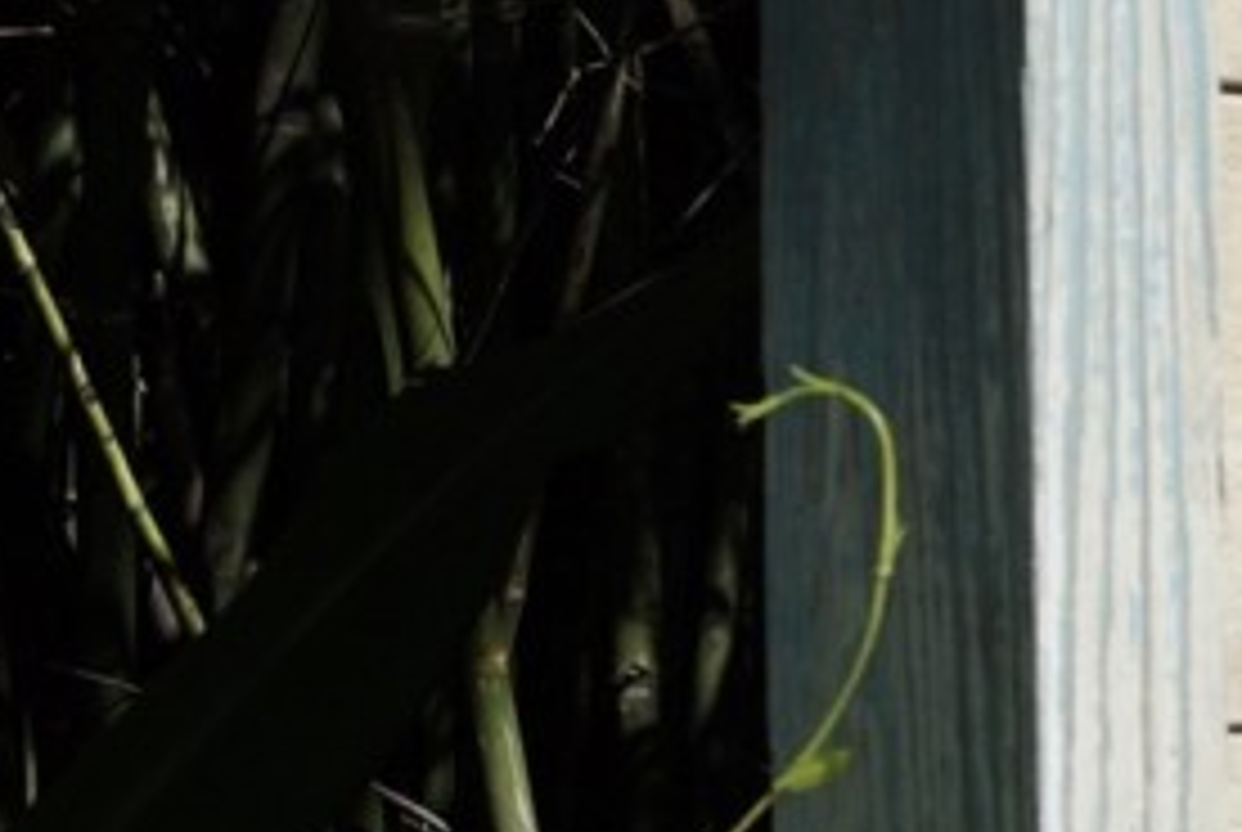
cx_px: 2308
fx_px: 7498
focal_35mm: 217
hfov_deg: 9.0
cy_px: 792
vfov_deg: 6.3
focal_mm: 50
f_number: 7.1
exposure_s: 1/500
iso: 100
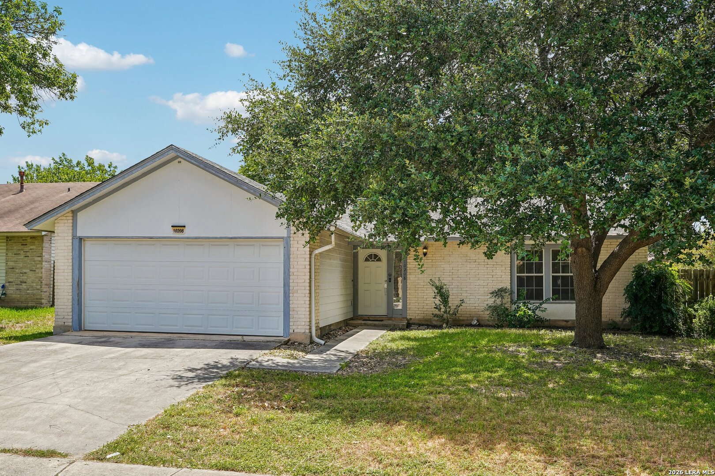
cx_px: 358
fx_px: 636
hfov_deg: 58.7
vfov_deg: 41.1
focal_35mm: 32
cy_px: 238
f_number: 8
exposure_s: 1/100
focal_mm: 32
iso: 100
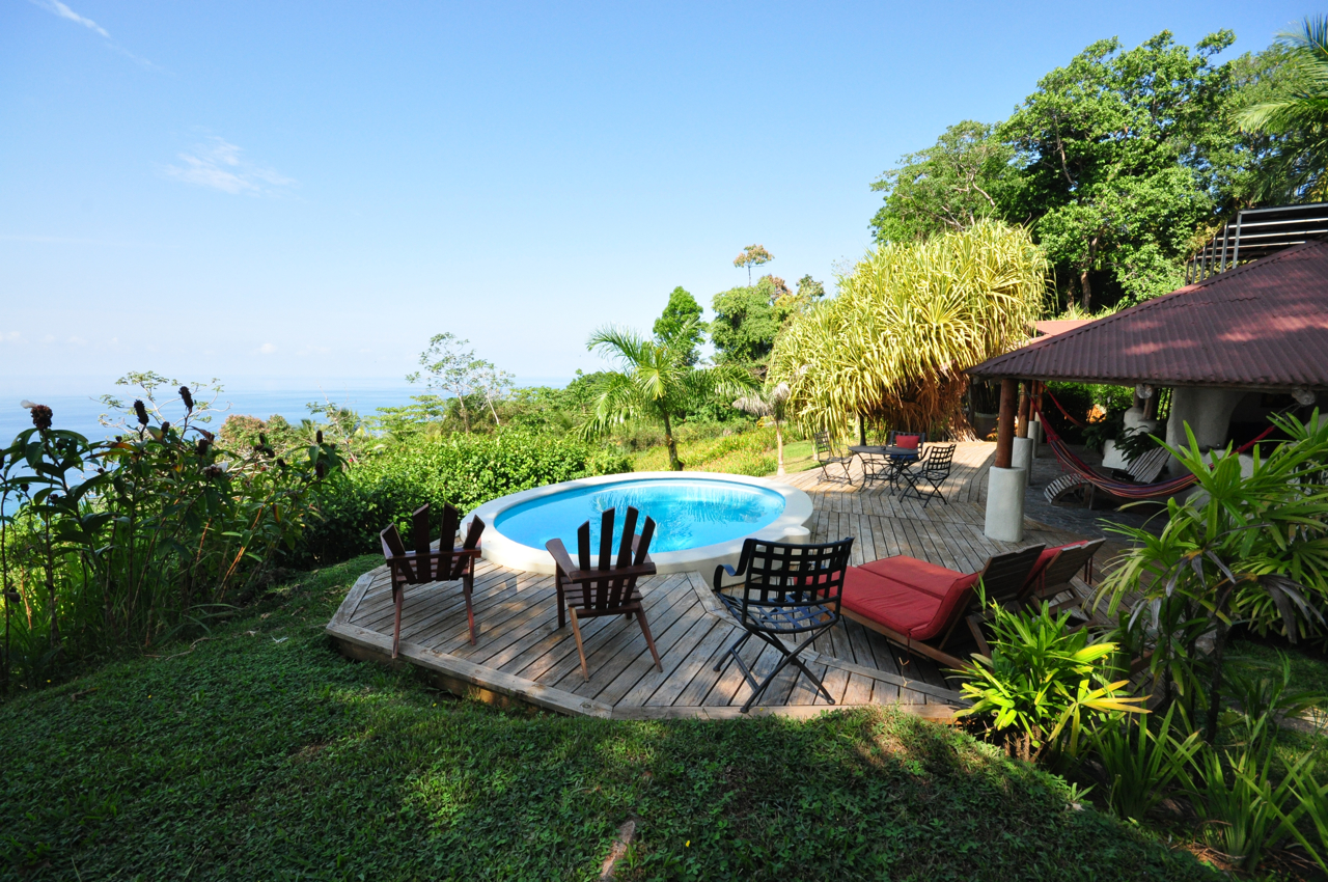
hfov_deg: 100.5
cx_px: 664
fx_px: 553
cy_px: 441
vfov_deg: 77.2
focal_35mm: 15
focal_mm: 10
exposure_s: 1/350
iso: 800
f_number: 9.5
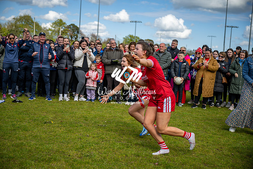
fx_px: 330
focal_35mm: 47
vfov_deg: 28.7
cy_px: 84
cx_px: 126
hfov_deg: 41.9
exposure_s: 1/1600
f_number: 2.8
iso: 100
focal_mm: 47
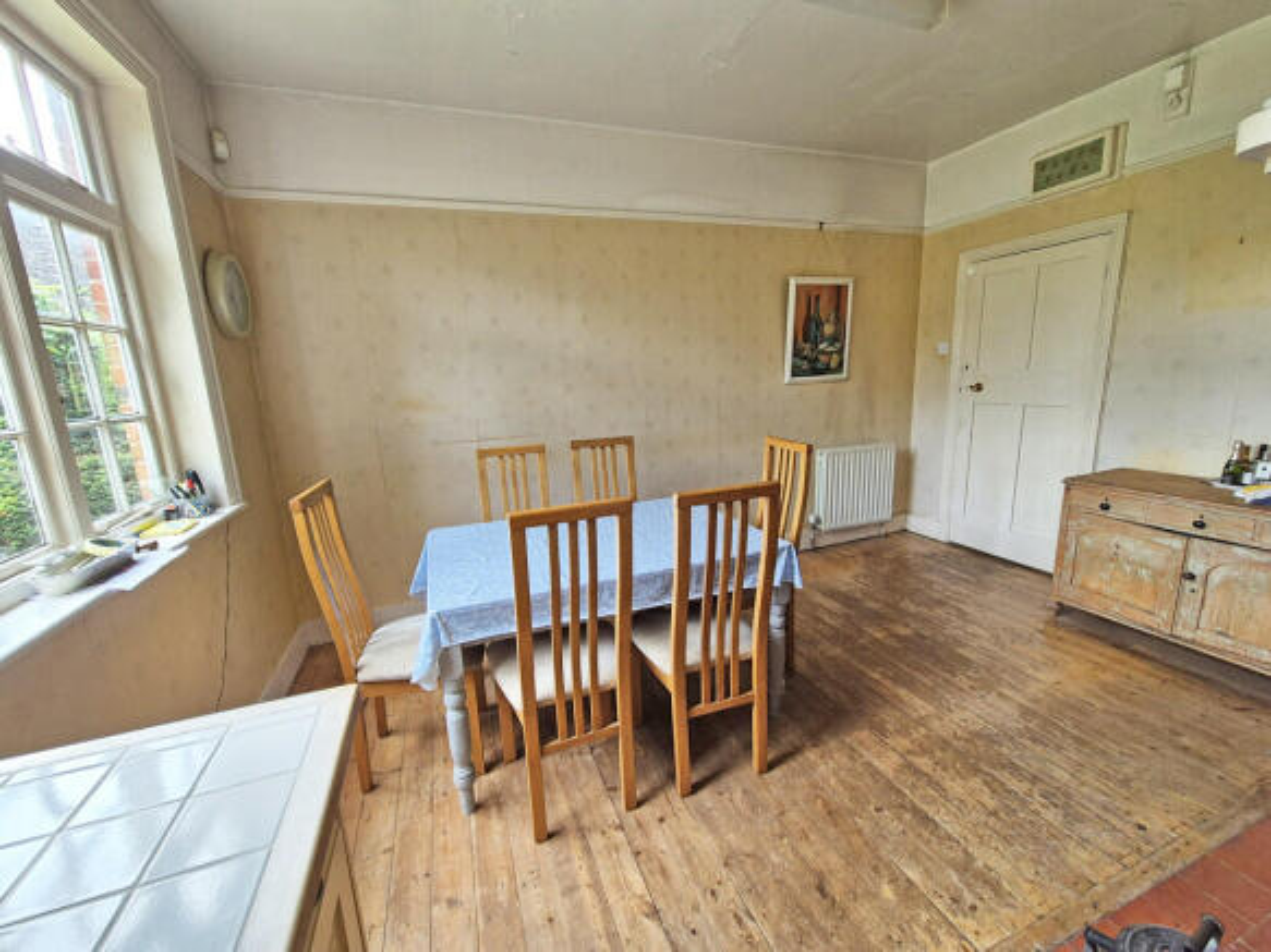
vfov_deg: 89.9
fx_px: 477
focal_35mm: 13
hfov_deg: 106.2
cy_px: 476
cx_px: 636
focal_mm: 2.2
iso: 64
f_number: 2.2
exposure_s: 1/100
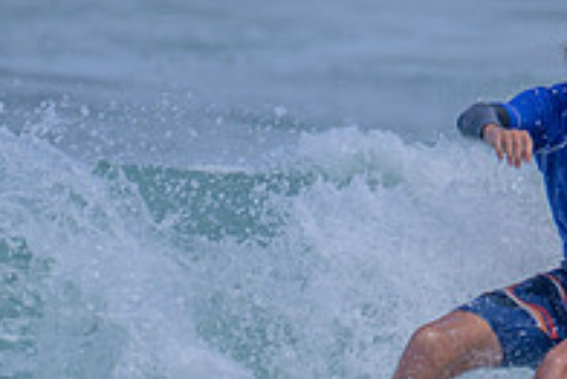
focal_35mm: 3204
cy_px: 324
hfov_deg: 0.6
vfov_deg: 0.4
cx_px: 563
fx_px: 50499
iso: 800
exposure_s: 1/2000
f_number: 11
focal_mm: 800
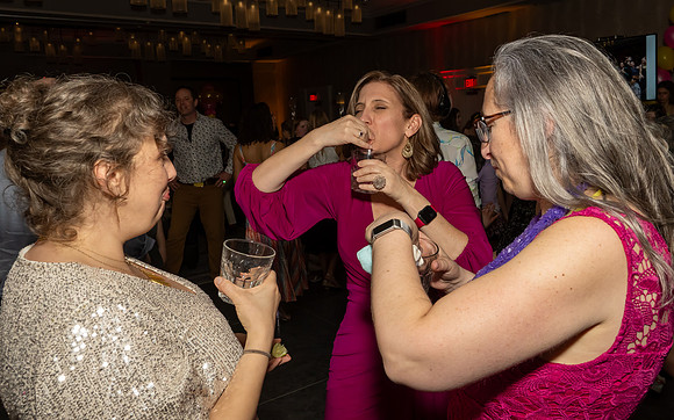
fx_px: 523
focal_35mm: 28
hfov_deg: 65.4
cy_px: 170
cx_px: 375
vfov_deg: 43.6
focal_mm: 17
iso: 800
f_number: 7.1
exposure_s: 1/250
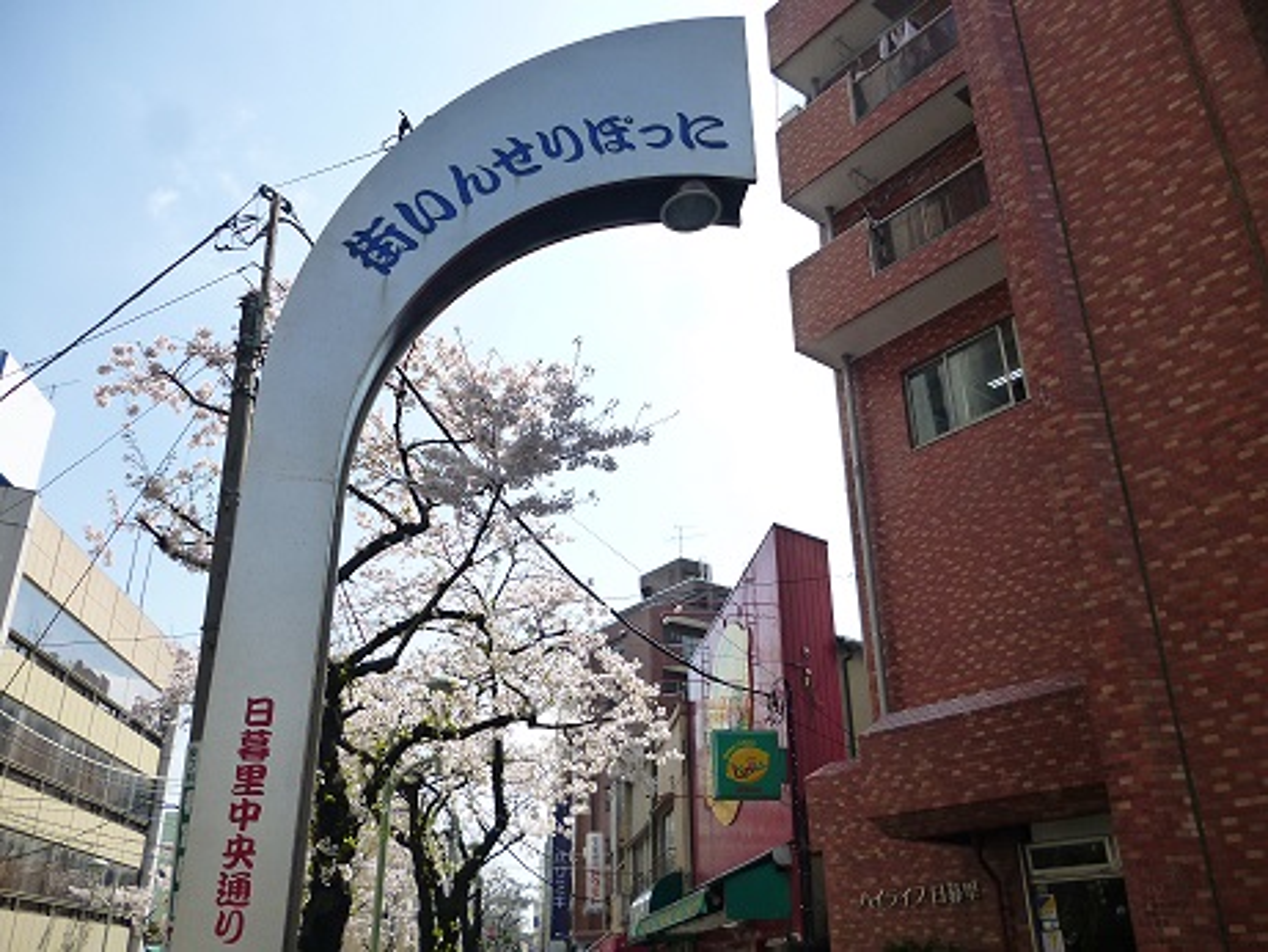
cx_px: 634
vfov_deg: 49.8
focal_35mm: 28
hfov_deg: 63.4
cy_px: 476
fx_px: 1026
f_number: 9
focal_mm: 5
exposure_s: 1/100
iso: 160
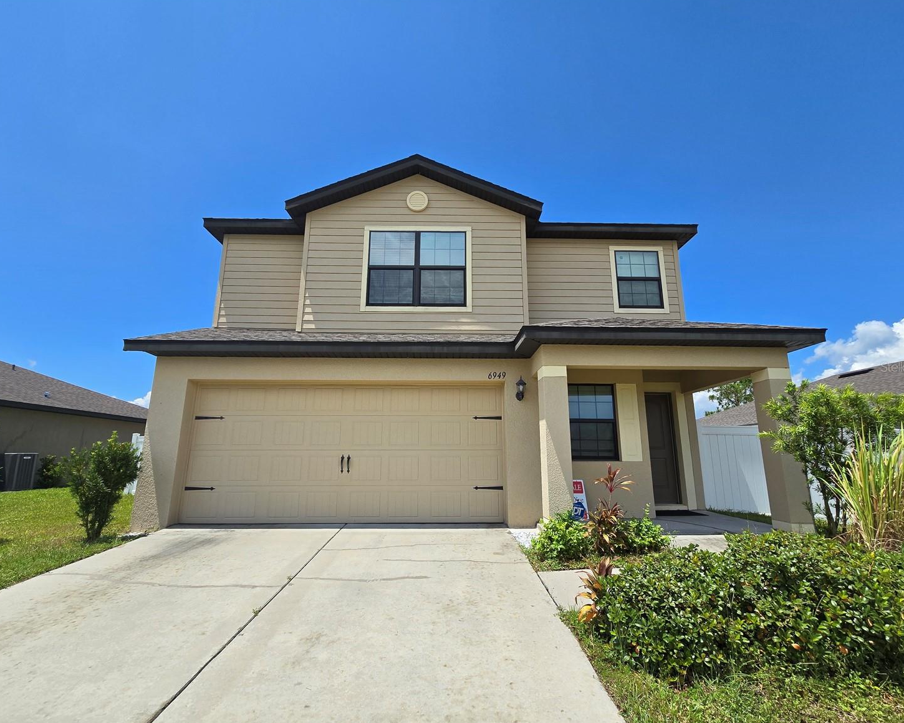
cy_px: 366
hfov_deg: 100.7
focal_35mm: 14
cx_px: 441
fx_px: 375
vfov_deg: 88.0
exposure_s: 1/3059
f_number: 2.2
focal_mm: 2.2
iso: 50
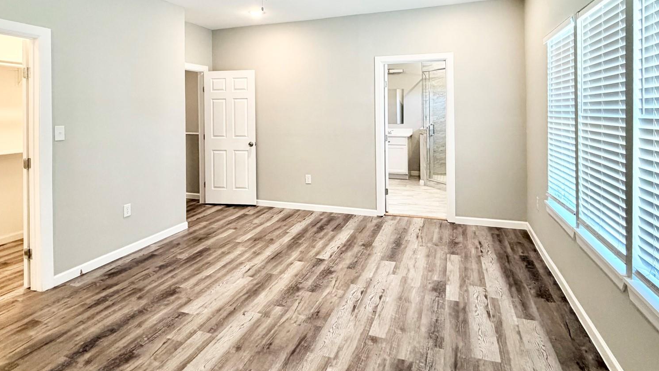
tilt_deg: -0.4
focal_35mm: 21
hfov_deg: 83.8
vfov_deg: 52.2
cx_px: 322
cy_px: 113
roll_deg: +0.8
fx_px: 367
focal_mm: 2.22
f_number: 2.2
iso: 200
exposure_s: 1/120
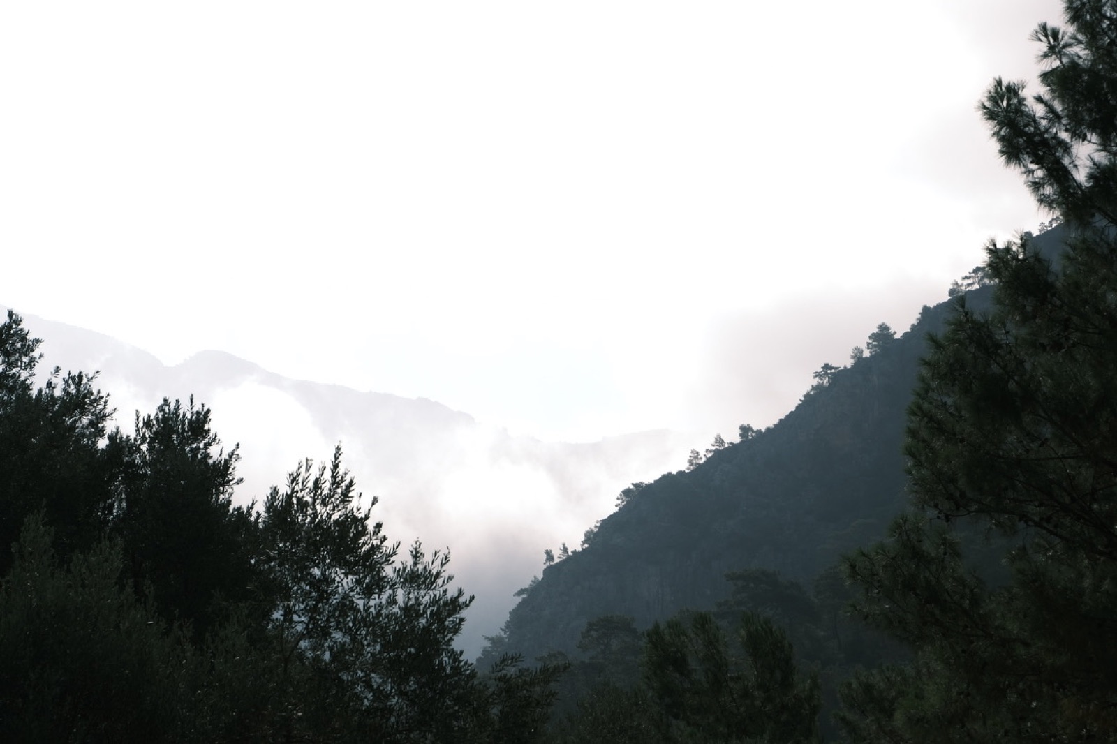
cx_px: 558
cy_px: 372
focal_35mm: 68
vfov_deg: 20.0
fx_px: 2109
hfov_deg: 29.7
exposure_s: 1/1000
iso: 80
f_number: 5.6
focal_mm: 45
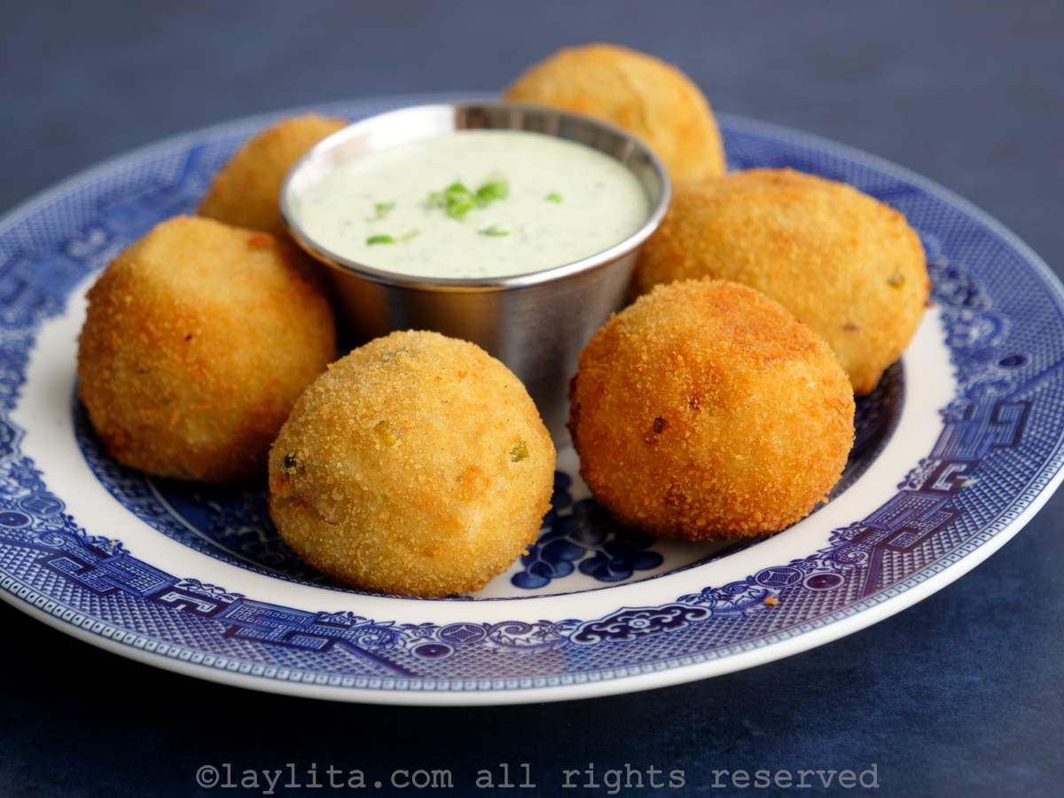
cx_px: 532
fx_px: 2951
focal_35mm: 96
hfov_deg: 20.4
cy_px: 399
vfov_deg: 15.4
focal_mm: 48
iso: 200
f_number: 3.9
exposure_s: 1/125
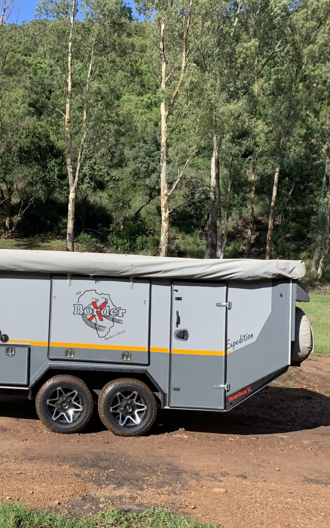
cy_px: 265
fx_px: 532
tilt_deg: -5.3
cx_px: 33
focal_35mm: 37
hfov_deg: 32.7
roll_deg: +1.3
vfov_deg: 52.8
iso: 25
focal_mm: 4.25
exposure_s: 1/1634
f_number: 1.8
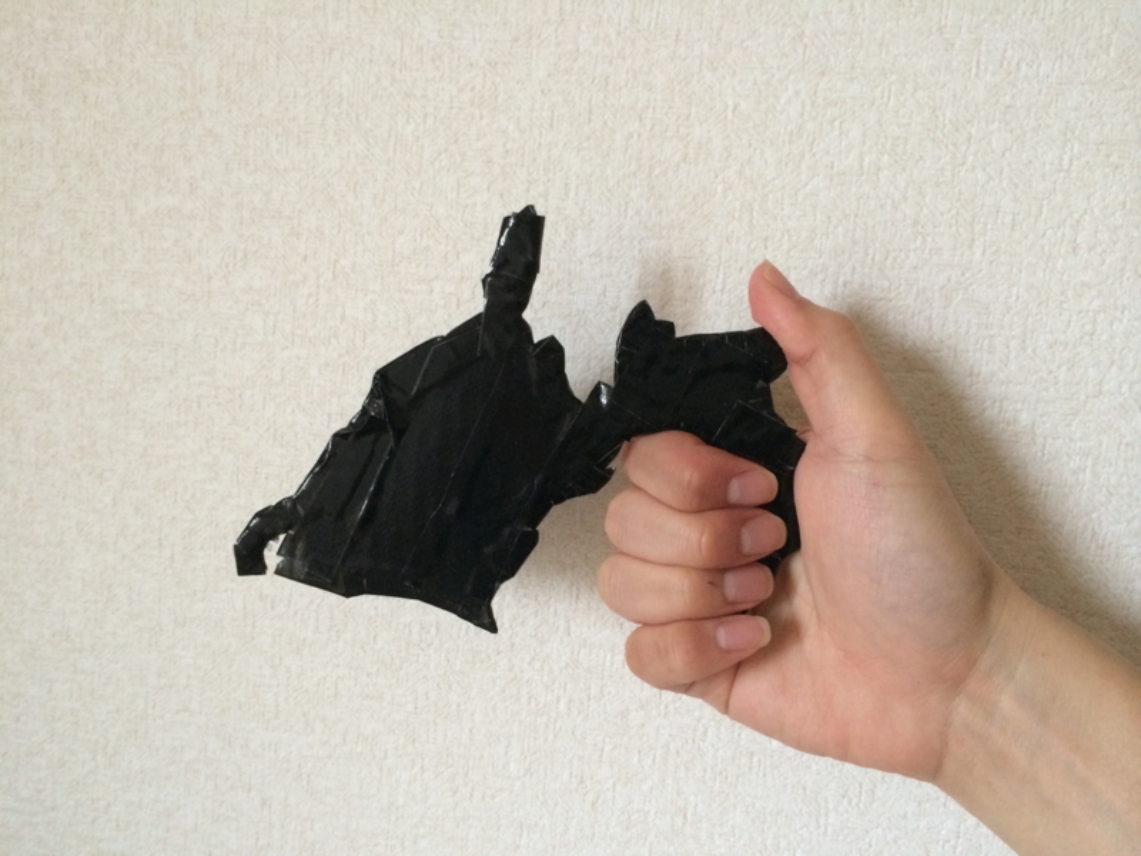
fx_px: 989
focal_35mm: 30
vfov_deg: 46.8
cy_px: 428
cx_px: 570
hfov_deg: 60.0
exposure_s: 1/30
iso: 250
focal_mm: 4.12
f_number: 2.2
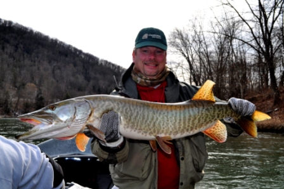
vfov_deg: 36.8
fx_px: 284
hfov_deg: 53.2
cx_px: 142
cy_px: 94
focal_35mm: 36
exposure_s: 1/200
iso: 200
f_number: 11
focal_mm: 24
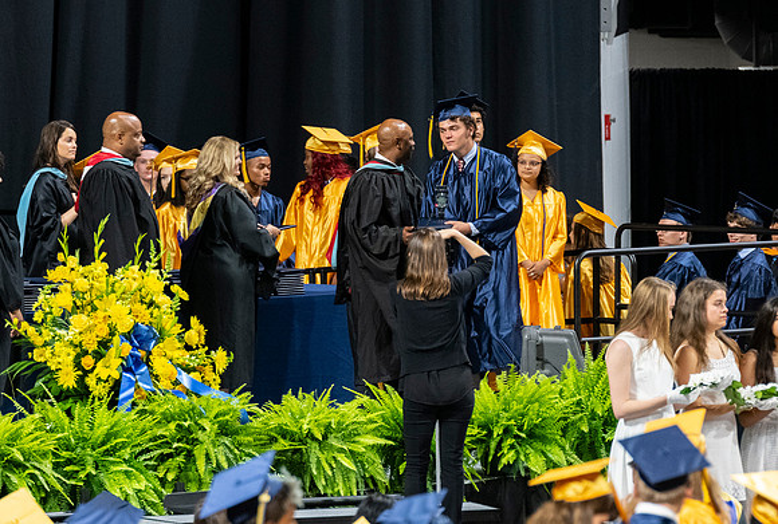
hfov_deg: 6.1
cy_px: 266
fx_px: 7315
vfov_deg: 4.1
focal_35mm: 337
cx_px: 487
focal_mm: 190
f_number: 4
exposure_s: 1/200
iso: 2000
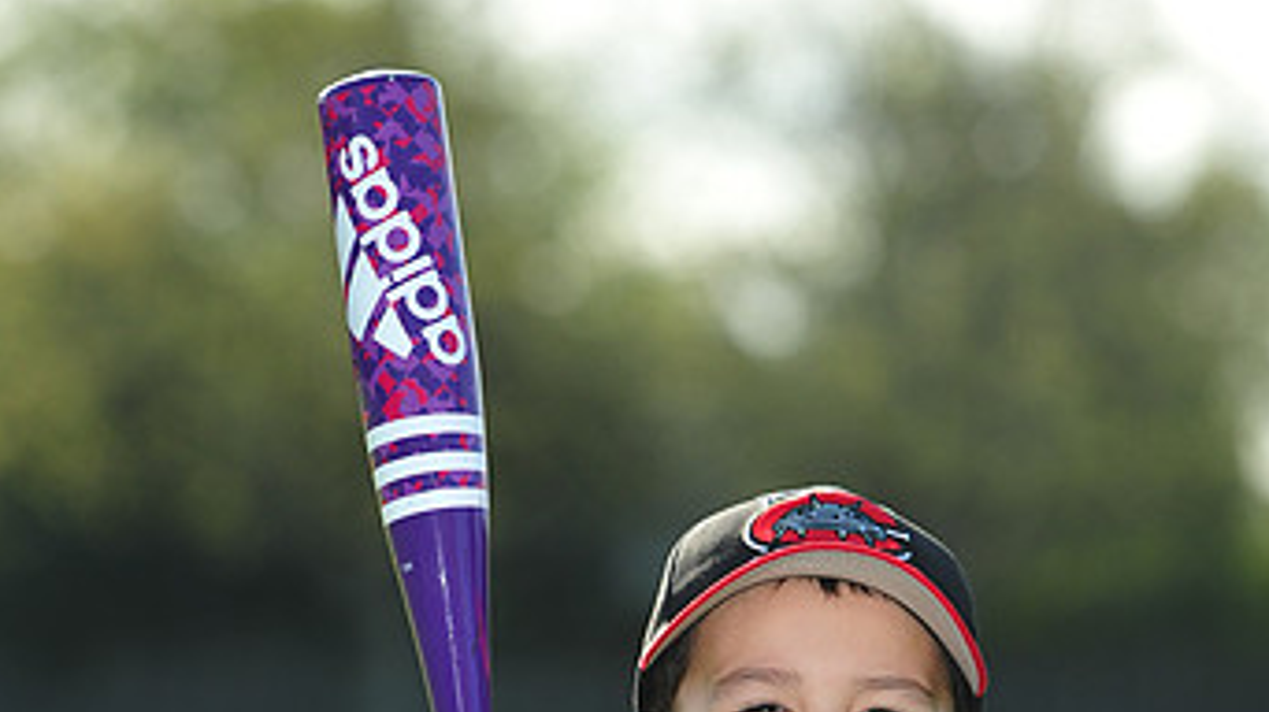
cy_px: 912
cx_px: 653
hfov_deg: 9.0
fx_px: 8072
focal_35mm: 240
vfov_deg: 5.0
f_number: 5
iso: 400
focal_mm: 135
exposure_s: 1/1600
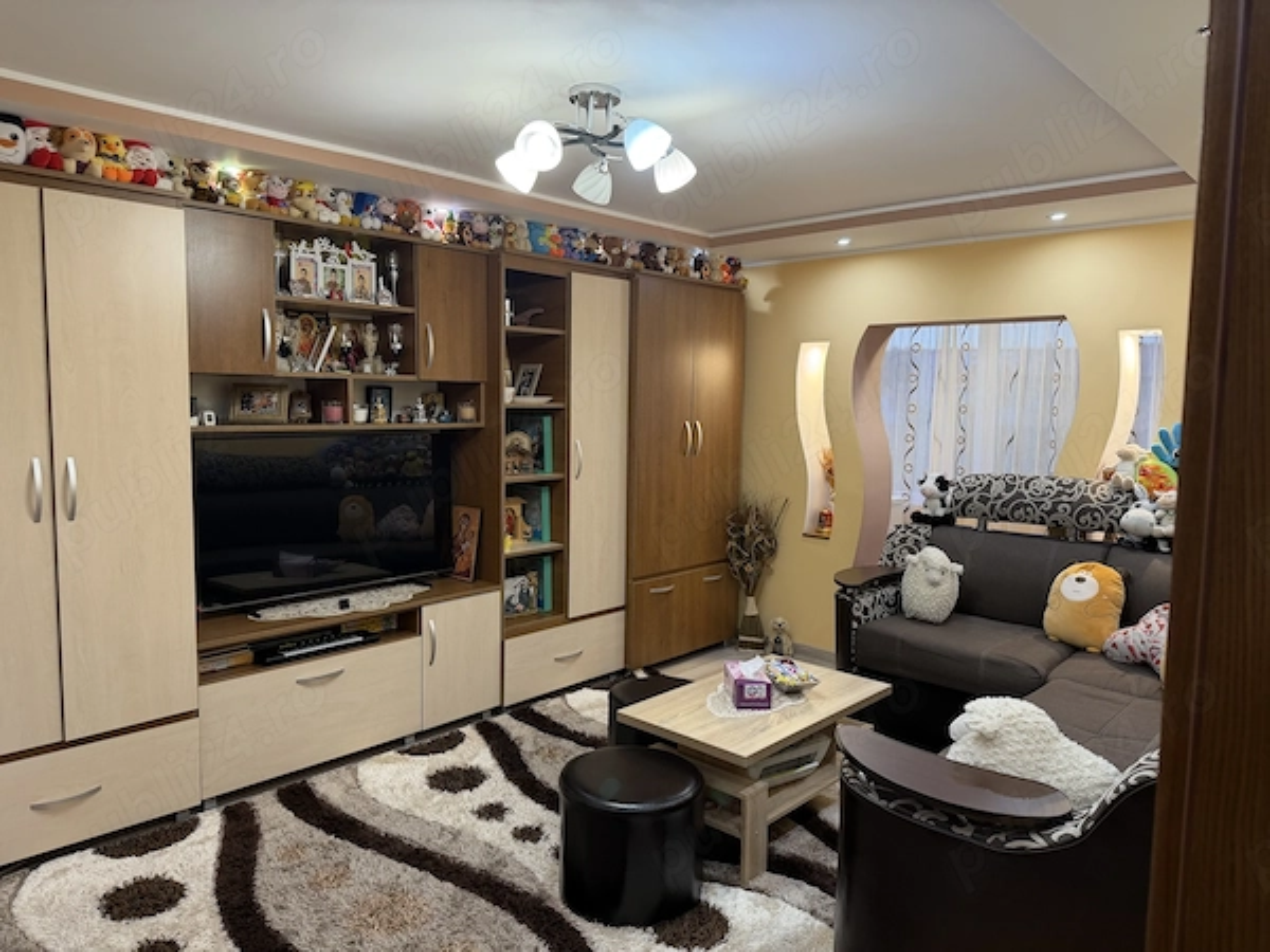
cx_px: 635
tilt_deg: -4.8
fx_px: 881
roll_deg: -0.5
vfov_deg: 56.8
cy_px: 476
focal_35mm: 24
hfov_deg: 71.6
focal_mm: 6.76
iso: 125
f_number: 1.78
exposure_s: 1/50
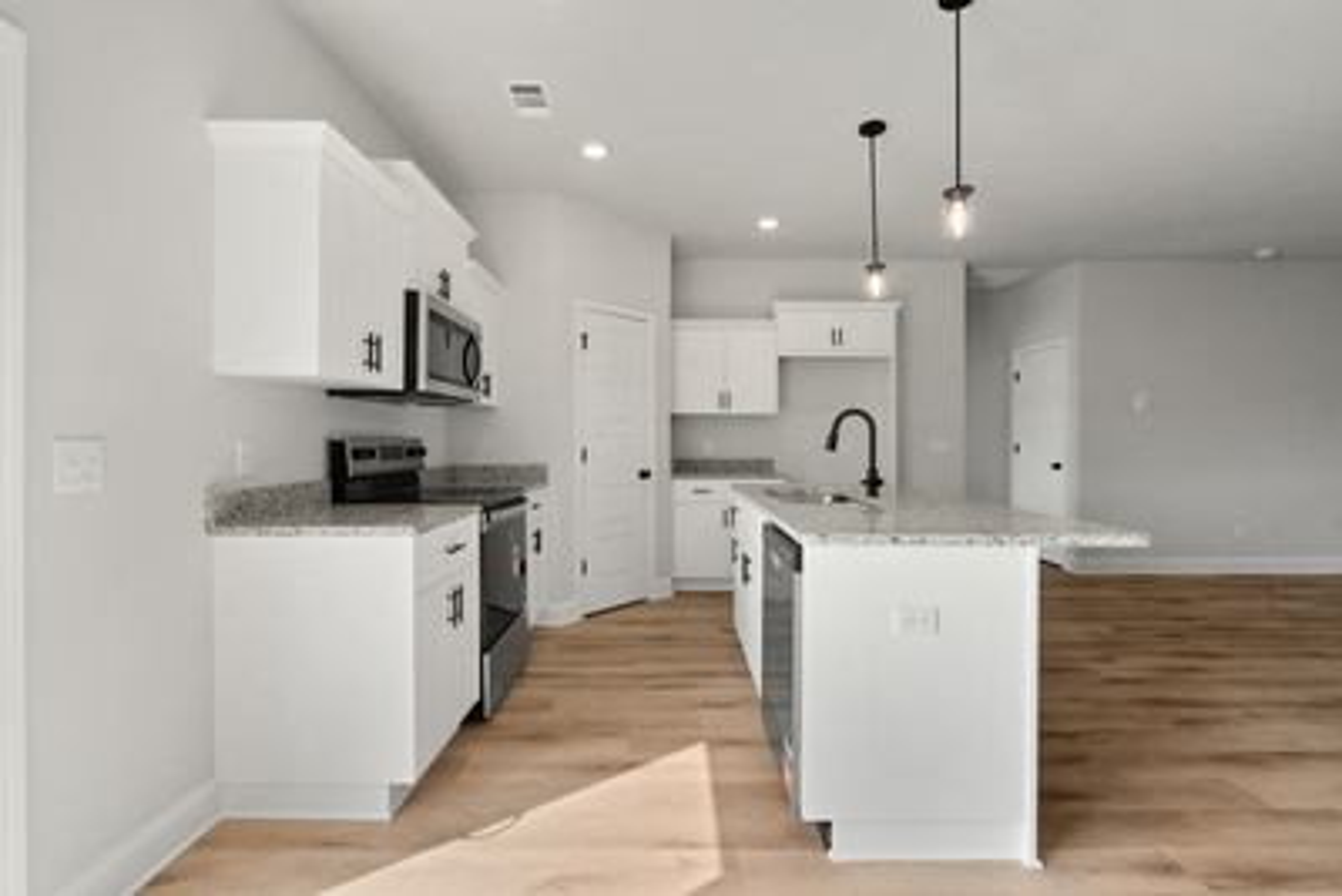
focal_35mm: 16
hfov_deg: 96.7
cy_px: 448
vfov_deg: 73.8
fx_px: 597
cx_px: 671
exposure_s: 1/40
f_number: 10
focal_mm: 16
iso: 250
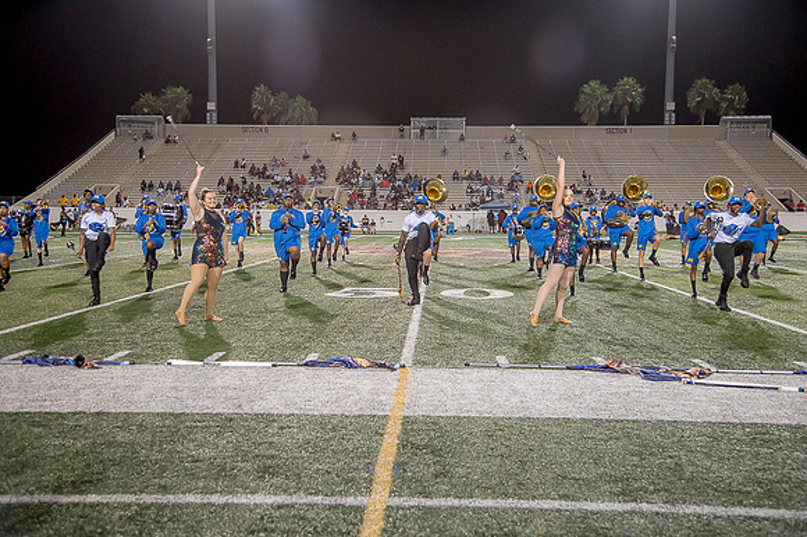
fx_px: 851
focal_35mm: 38
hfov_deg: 50.7
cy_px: 268
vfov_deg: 35.0
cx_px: 404
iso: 2000
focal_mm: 38
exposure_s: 1/200
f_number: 4
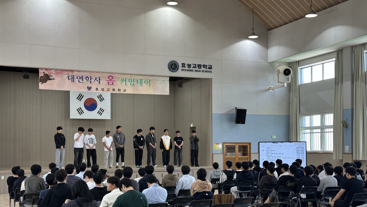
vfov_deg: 22.6
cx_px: 185
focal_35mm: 53
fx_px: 516
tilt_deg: +3.8
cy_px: 132
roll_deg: +0.0
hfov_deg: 39.2
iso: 100
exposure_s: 1/120
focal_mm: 6.86
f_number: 1.78
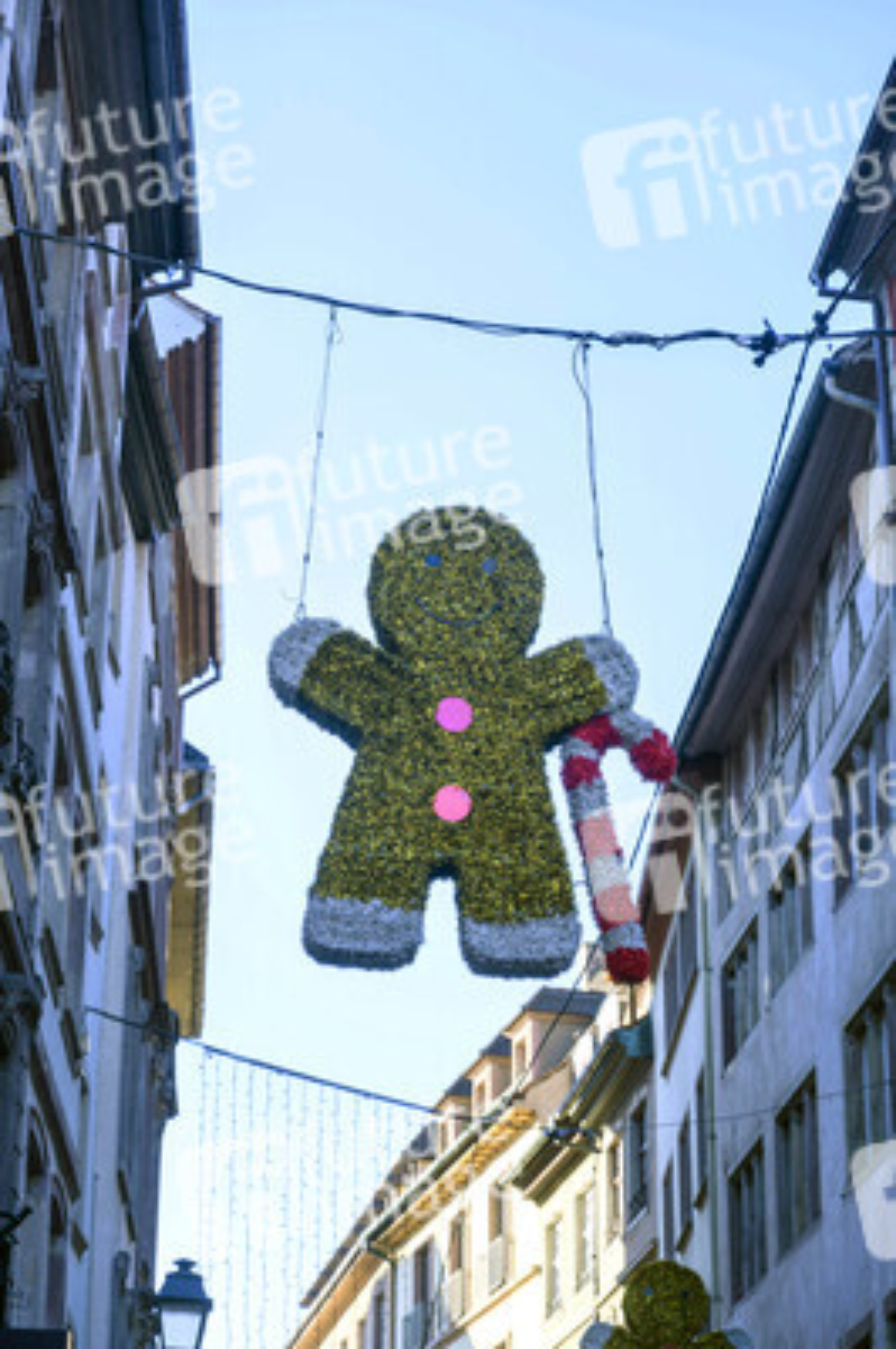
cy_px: 674
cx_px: 448
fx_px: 2618
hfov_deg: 19.4
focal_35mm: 70
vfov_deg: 28.9
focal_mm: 70
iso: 80
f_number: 4
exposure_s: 1/400
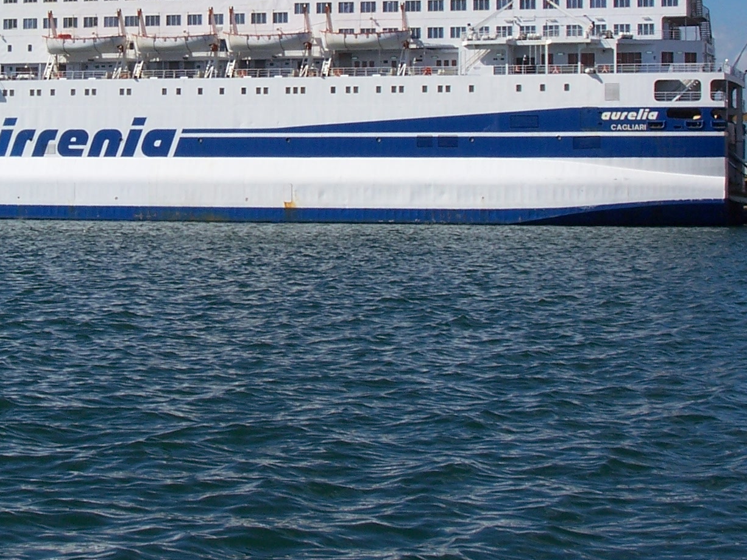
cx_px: 205
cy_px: 77
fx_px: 2028
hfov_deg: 20.7
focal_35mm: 94
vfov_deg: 15.6
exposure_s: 1/500
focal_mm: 8.6
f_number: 6.7
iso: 80
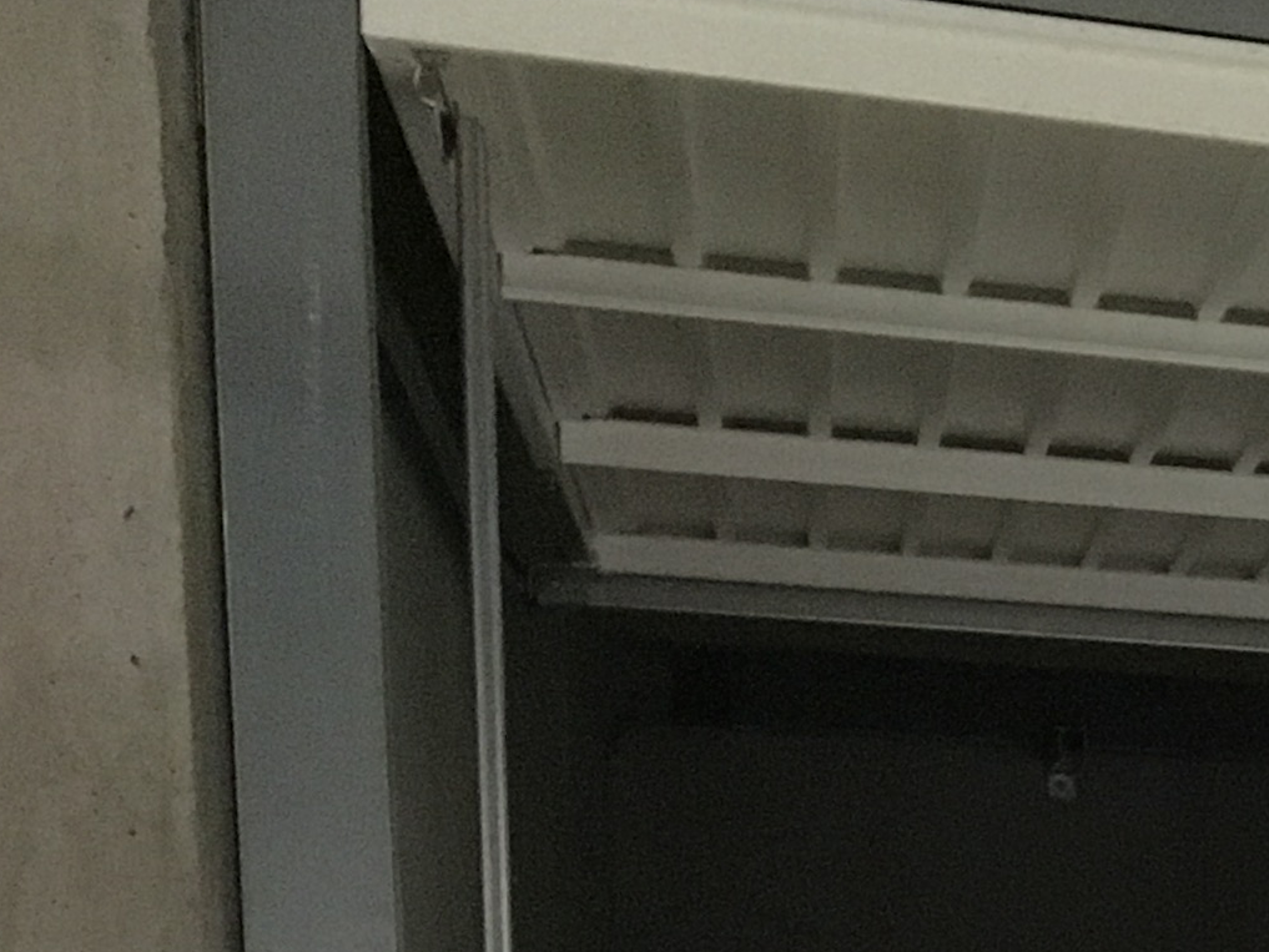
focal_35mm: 115
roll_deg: +0.2
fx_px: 4216
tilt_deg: -8.8
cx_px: 2458
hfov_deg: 14.5
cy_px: 1818
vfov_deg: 11.7
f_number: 2.2
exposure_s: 1/17
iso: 320
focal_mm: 4.15
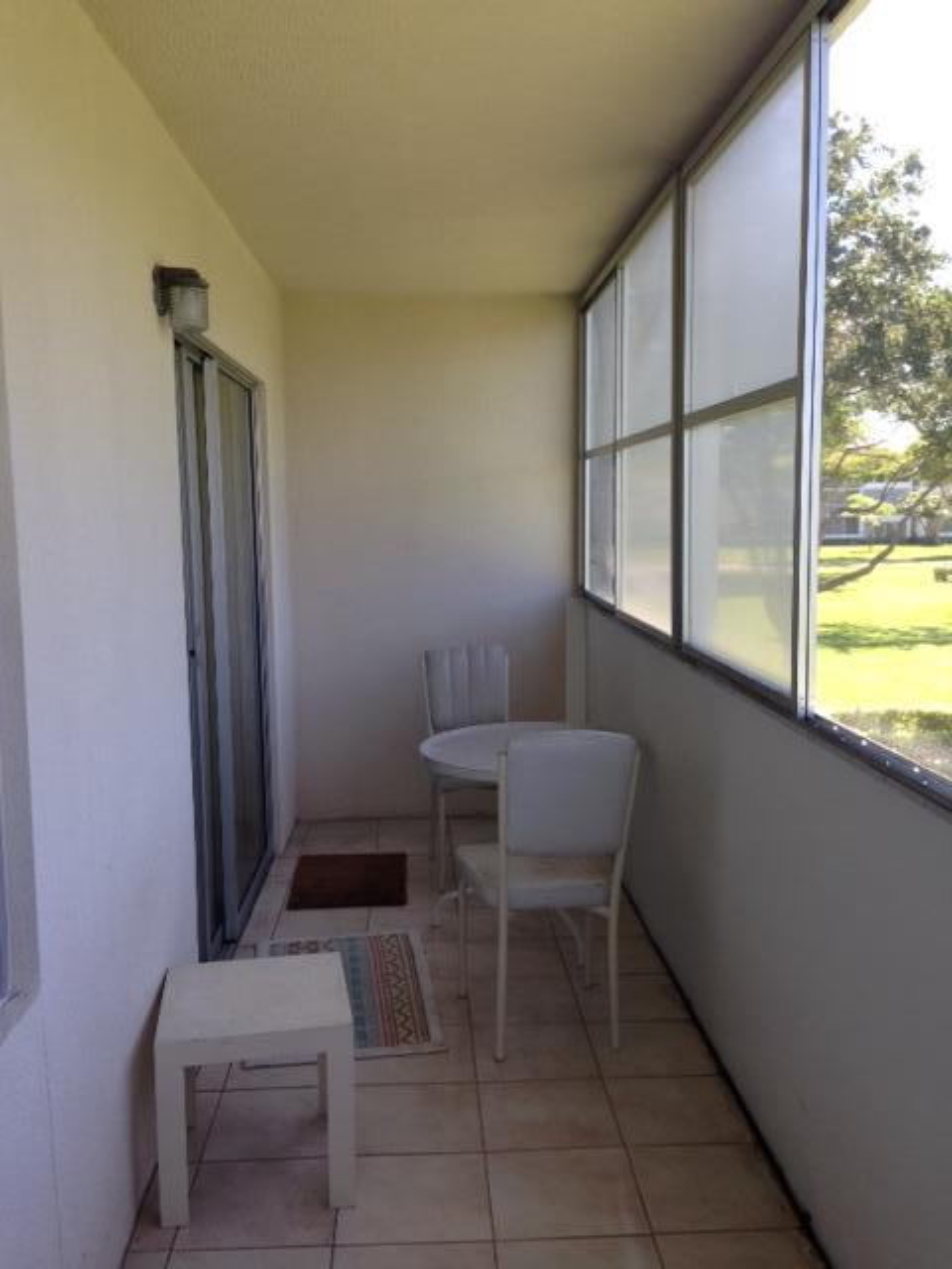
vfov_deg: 55.4
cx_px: 476
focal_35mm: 33
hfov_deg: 42.9
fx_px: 1210
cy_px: 634
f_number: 2.4
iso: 50
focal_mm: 4.12
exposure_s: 1/120
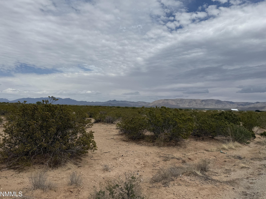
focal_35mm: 27
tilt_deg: +4.1
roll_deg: -3.5
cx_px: 124
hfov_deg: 65.3
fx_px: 207
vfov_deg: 51.3
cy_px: 92
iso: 80
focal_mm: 6.76
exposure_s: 1/11905
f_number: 1.78
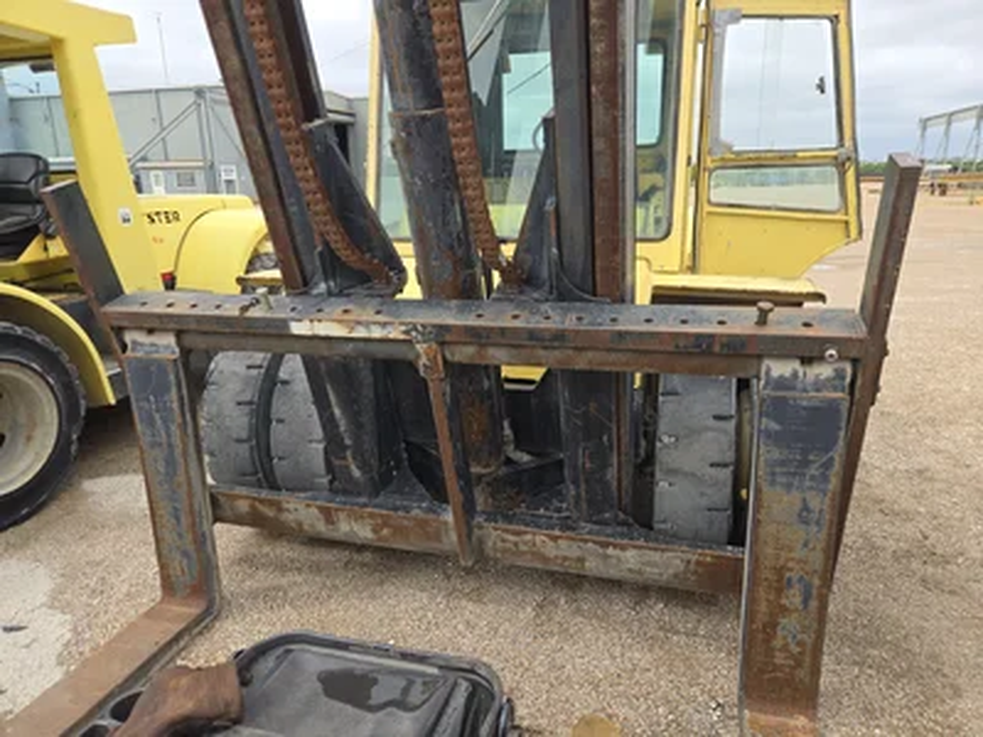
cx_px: 492
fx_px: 653
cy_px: 368
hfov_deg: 73.9
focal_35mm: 23
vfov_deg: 58.9
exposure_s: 1/883
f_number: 1.8
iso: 25
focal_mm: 5.4
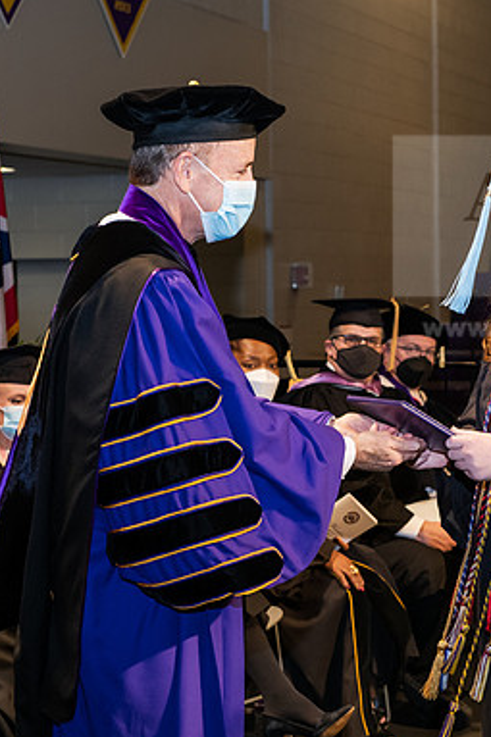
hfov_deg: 13.6
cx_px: 335
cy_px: 368
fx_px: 2048
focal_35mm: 100
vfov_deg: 20.4
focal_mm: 66
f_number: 6.3
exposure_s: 1/200
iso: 1600
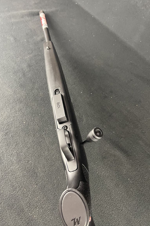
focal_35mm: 27
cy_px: 117
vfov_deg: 67.4
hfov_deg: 47.9
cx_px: 79
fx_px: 169
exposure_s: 1/60
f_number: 1.6
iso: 500
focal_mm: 5.1
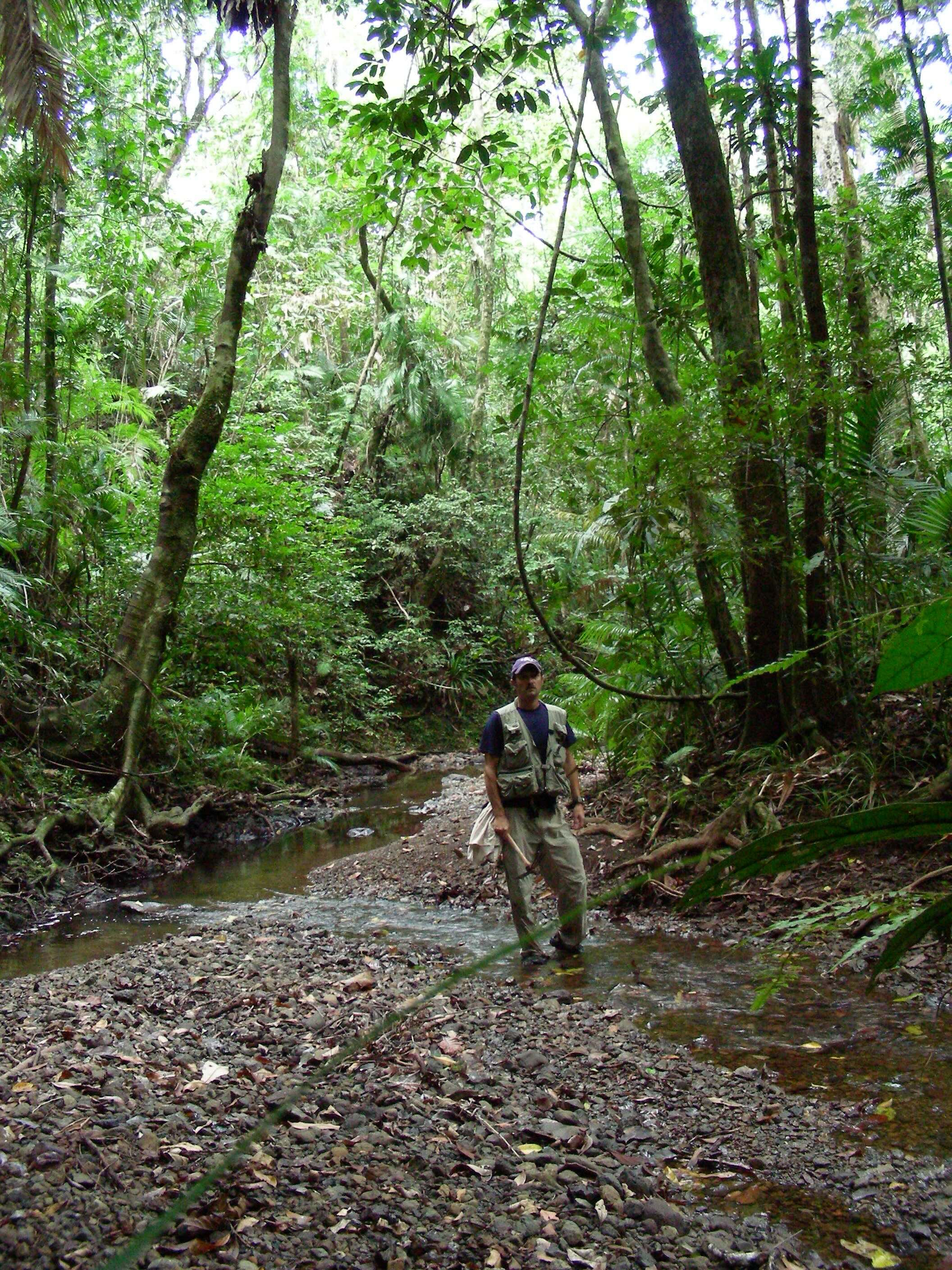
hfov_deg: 37.7
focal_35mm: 38
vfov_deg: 49.0
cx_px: 476
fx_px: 1393
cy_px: 635
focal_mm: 6.3
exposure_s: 1/20
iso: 400
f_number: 3.5
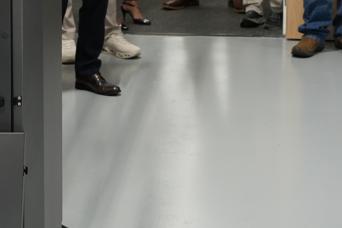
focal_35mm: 131
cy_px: -140
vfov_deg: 10.0
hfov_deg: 15.6
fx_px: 1248
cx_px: 198
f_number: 4
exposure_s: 1/160
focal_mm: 33.6
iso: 500
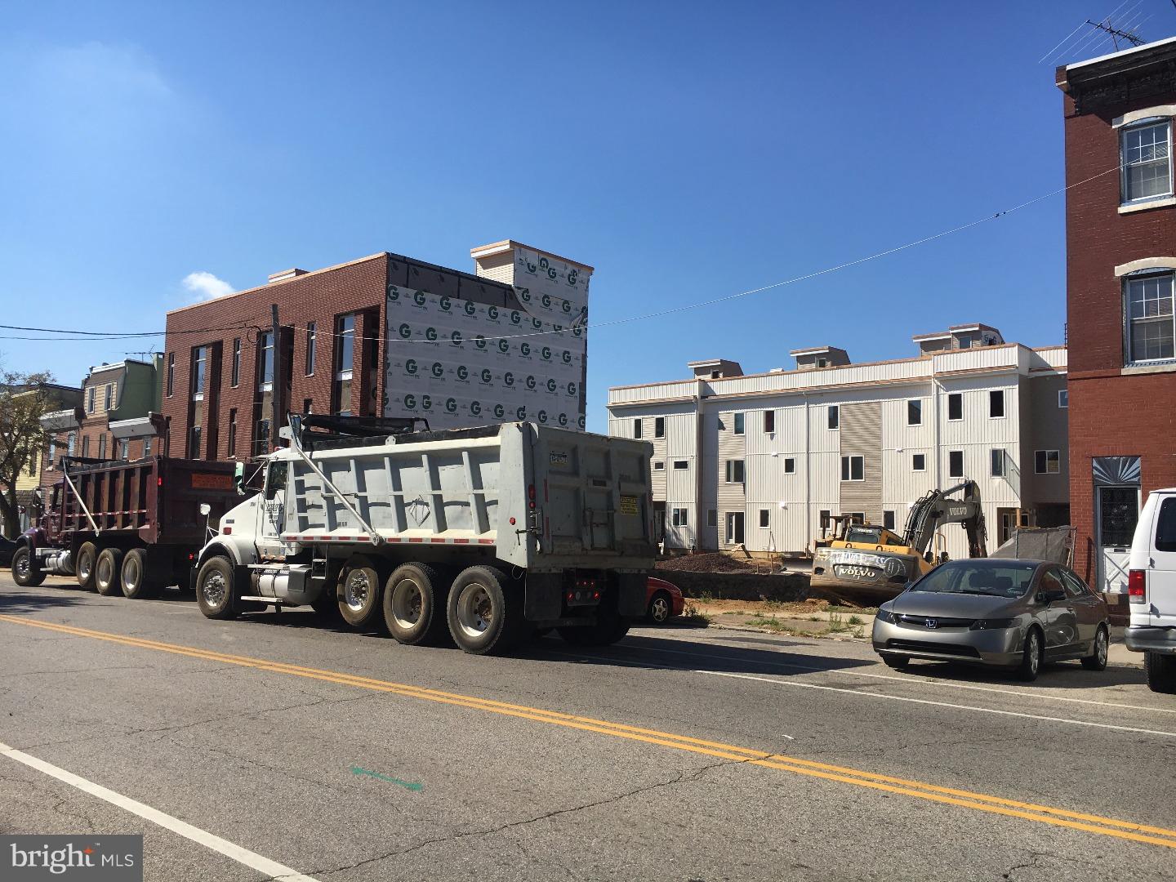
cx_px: 588
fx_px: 985
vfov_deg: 48.2
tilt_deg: +6.3
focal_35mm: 29
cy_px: 441
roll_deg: -1.2
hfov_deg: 61.7
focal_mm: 4.15
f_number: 2.2
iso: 25
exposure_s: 1/1972
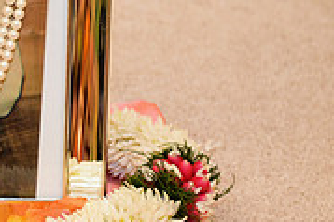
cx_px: -95
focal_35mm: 214
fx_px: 1984
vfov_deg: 6.4
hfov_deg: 9.5
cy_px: 92
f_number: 2.8
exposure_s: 1/200
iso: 2000
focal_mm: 66
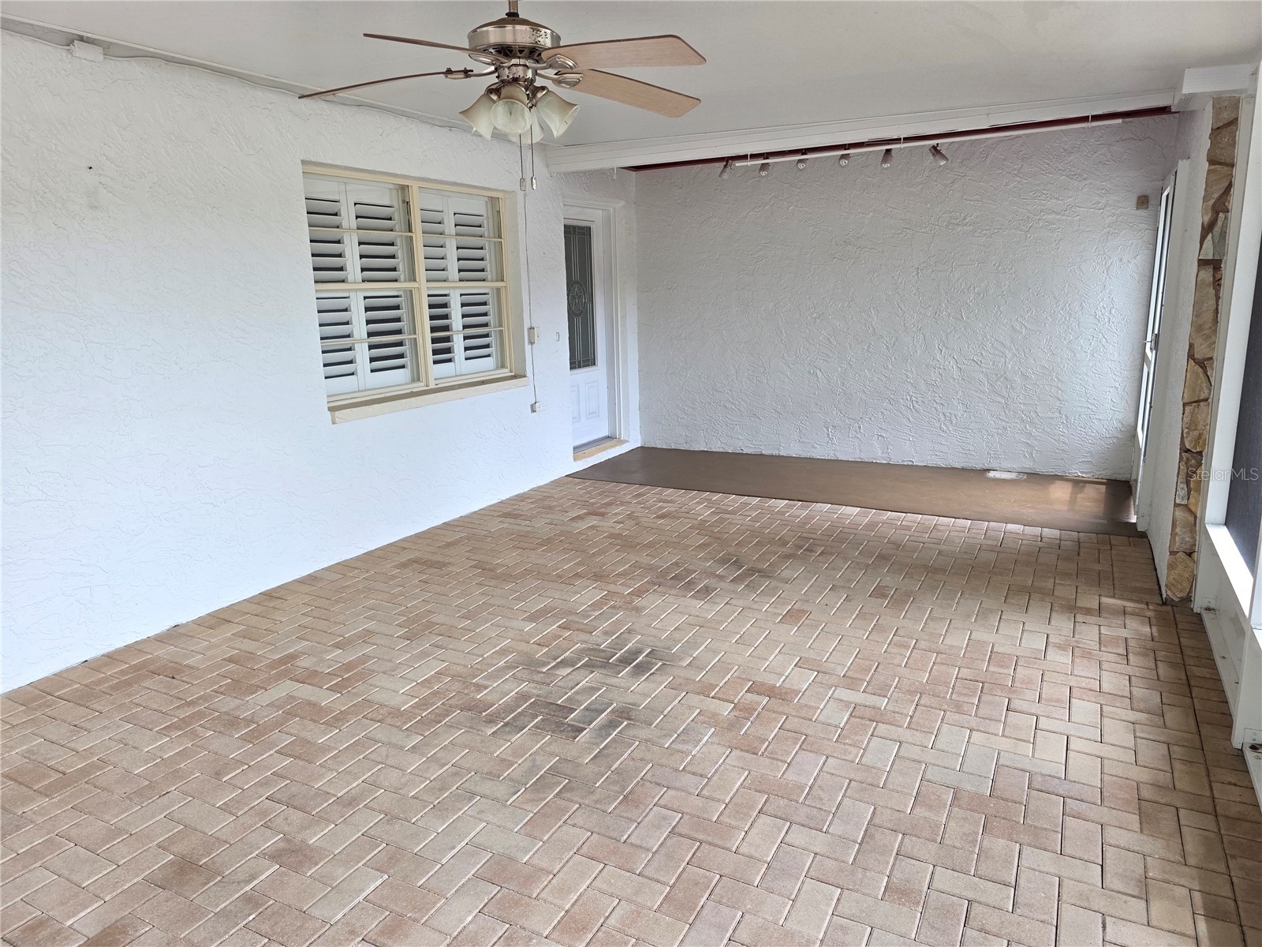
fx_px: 839
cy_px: 474
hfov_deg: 73.9
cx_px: 631
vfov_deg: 58.9
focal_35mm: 23
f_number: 1.7
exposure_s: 1/120
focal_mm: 6.3
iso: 160
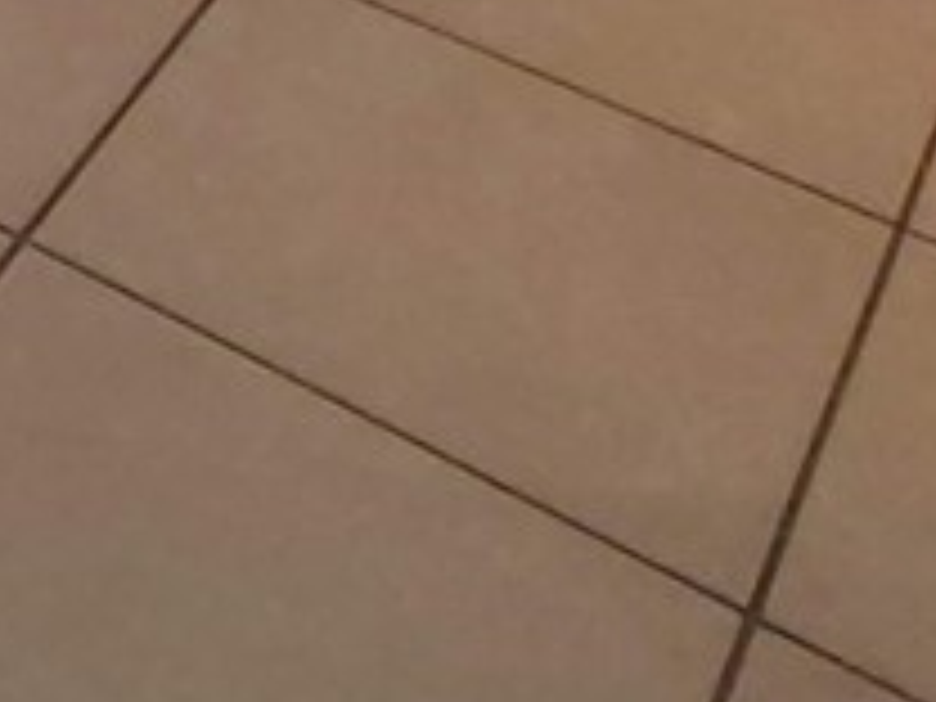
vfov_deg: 10.7
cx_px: -1174
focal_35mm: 100
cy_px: -1336
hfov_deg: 14.5
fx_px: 2704
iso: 250
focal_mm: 2.2
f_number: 2.2
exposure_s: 1/60
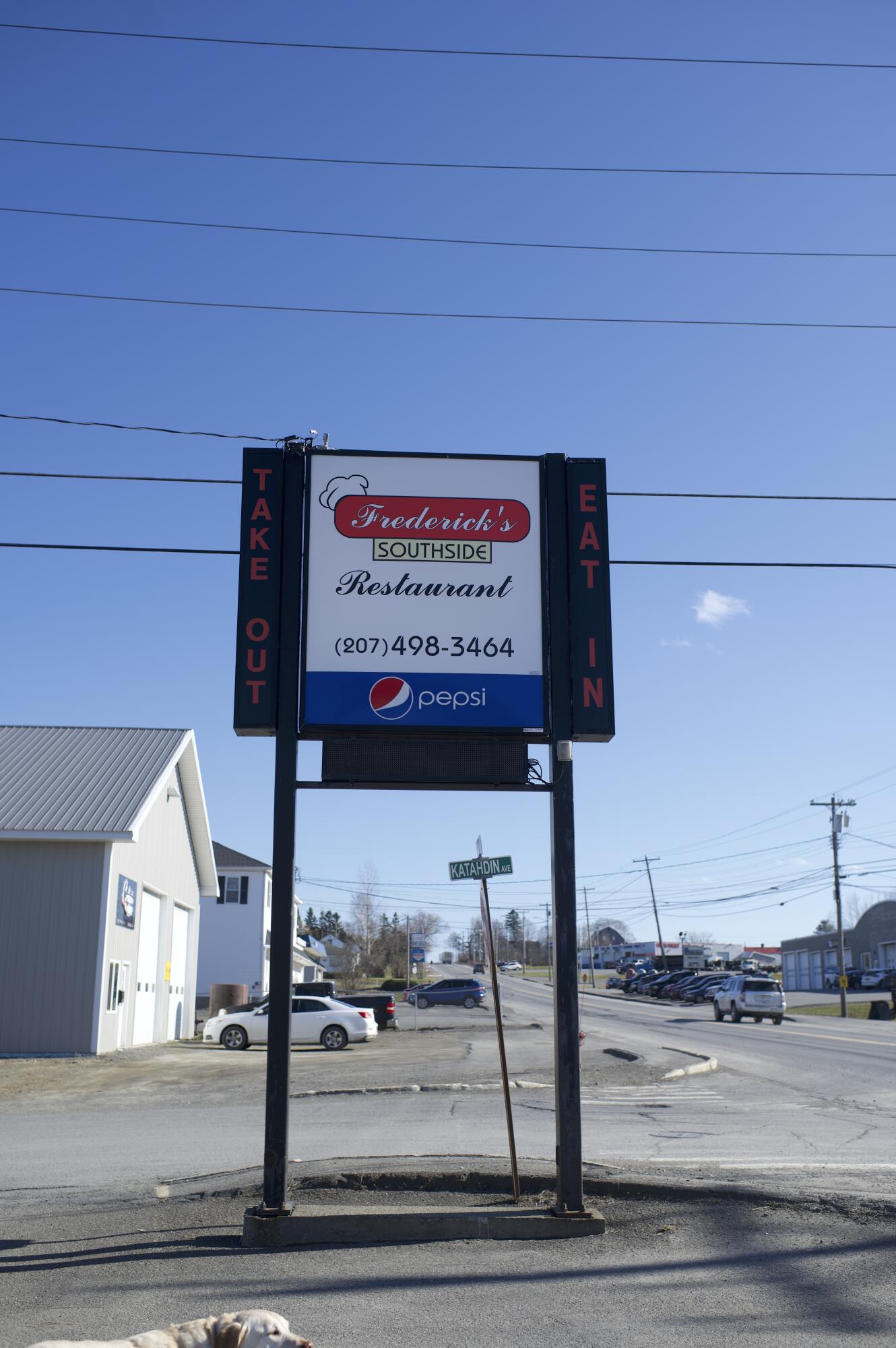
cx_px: 448
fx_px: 1309
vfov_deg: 54.5
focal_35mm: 35
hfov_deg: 37.8
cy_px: 674
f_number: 3.5
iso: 100
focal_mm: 35
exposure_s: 1/1250
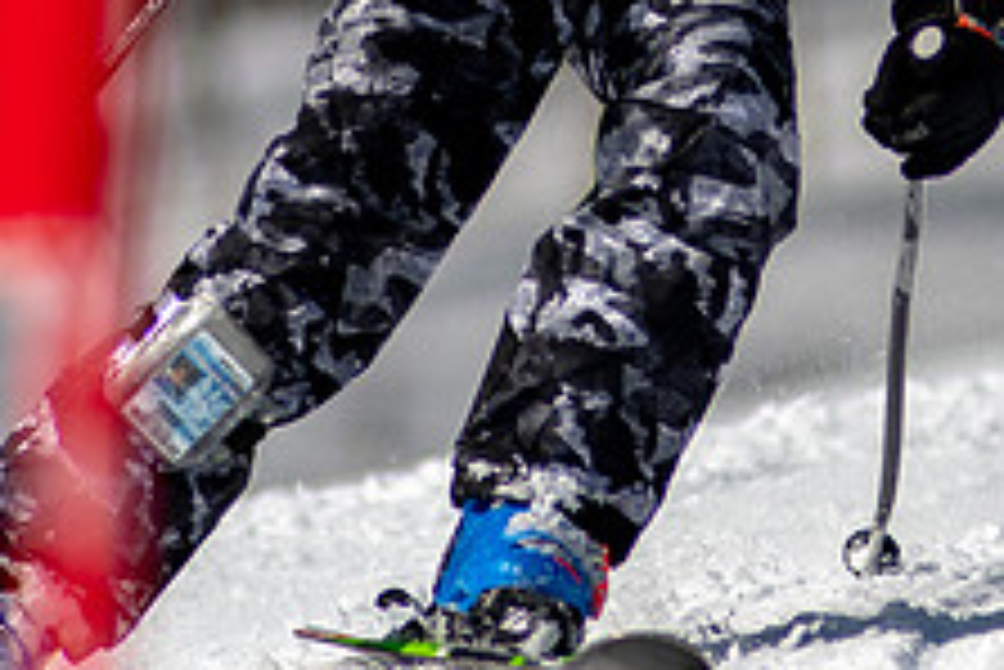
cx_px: 815
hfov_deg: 1.6
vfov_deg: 1.1
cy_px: -247
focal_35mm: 1310
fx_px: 36557
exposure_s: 1/6400
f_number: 2.8
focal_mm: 300
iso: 100
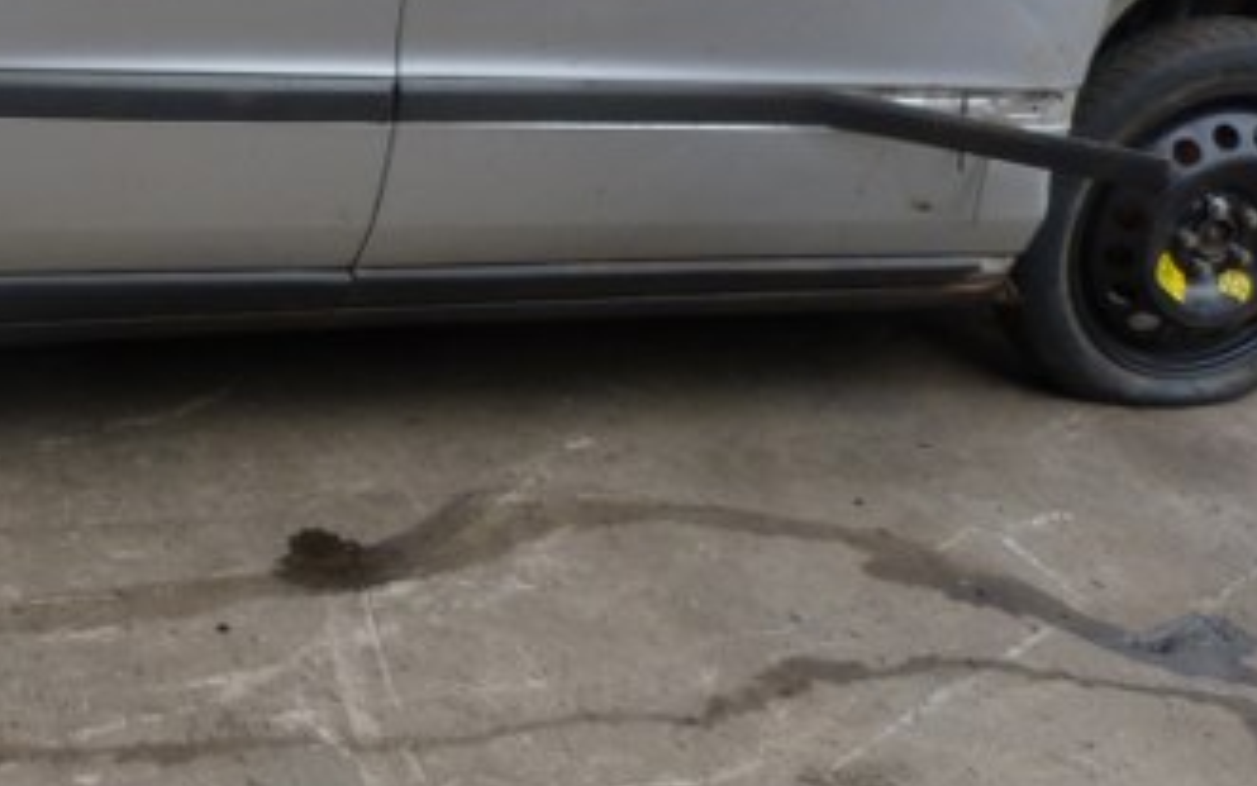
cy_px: 114
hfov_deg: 30.0
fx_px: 2193
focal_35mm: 64
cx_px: 30
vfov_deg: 20.0
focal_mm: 4.5
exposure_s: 1/100
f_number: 2.8
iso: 80
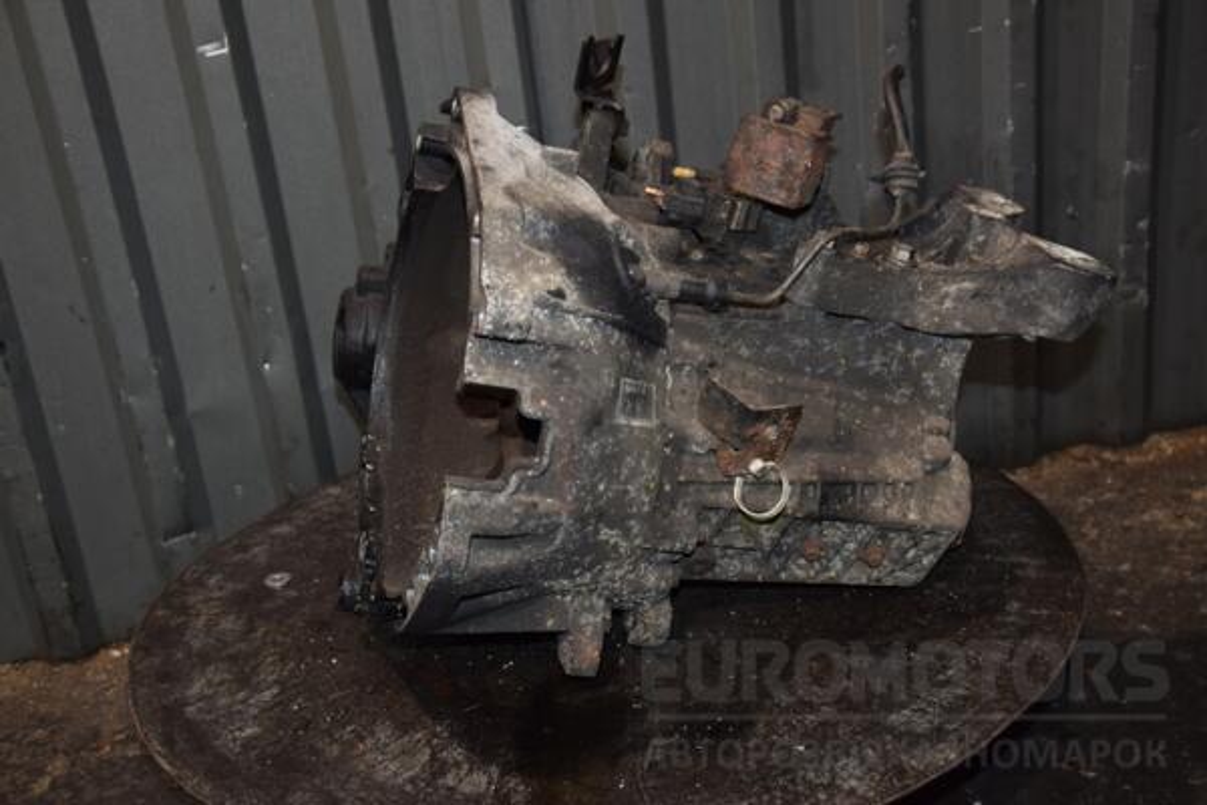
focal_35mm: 48
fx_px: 1609
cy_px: 402
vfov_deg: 28.1
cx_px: 604
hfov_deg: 41.1
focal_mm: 32
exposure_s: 1/60
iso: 800
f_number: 5
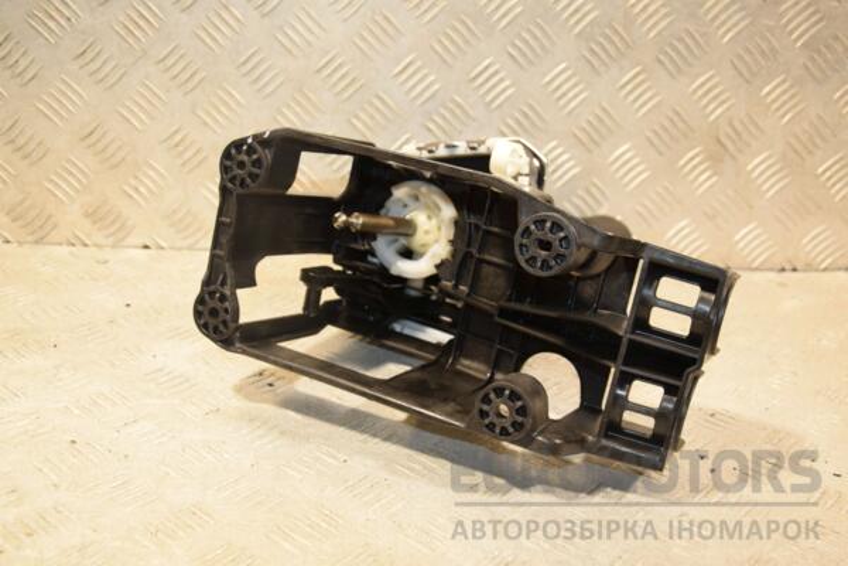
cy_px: 283
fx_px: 989
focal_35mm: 42
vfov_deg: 31.9
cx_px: 424
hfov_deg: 46.4
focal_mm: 28
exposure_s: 1/200
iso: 800
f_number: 5
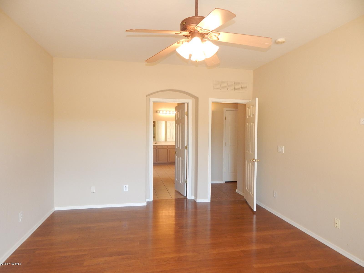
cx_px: 182
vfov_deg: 61.1
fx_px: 231
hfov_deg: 76.4
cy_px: 136
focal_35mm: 22
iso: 200
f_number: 3
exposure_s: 1/30
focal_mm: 4
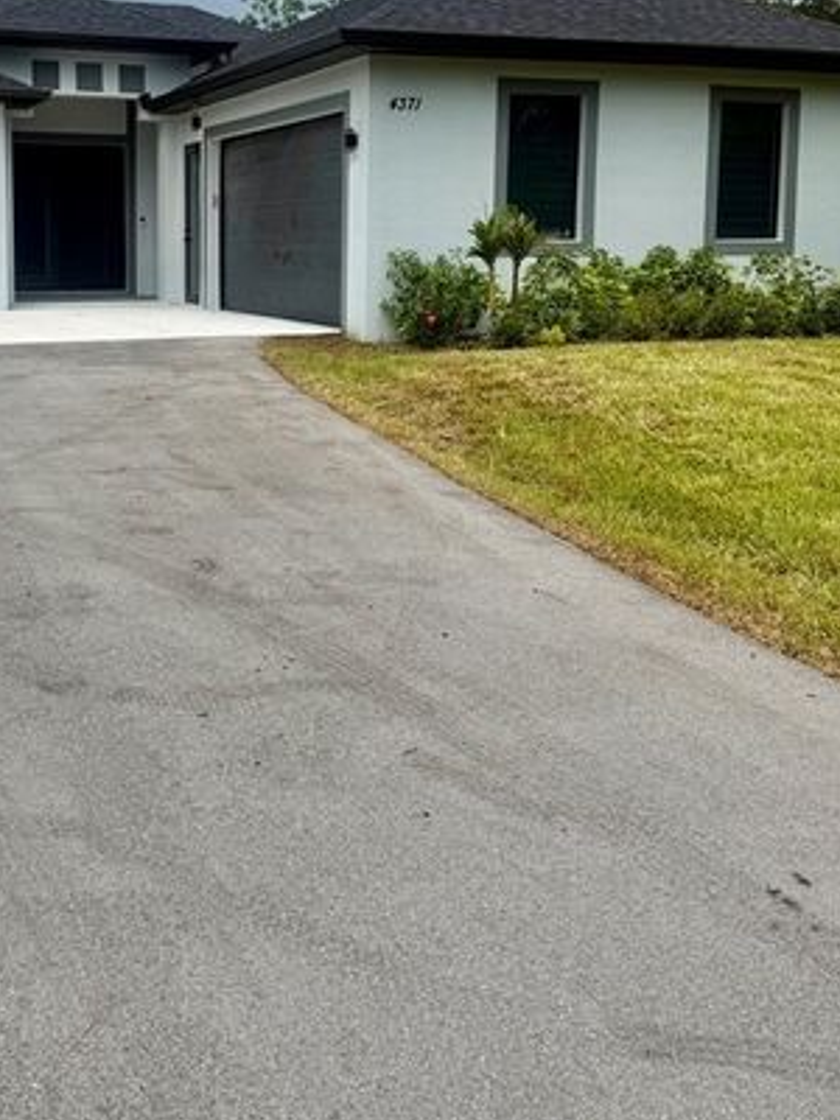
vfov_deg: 45.9
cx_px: 221
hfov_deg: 35.3
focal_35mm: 40
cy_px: 349
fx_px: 1294
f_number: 1.78
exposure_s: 1/1410
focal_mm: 6.76
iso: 80
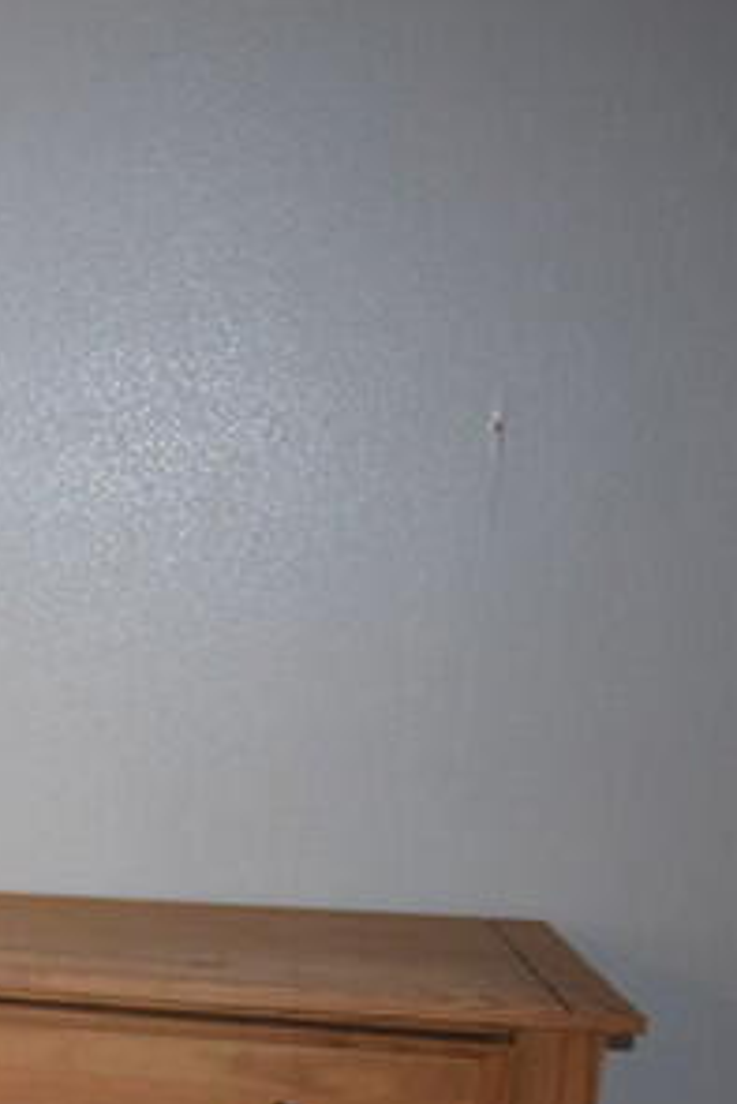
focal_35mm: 60
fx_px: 1836
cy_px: 911
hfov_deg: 14.9
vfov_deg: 32.4
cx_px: -988
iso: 2500
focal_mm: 11.5
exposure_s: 1/60
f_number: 4.2
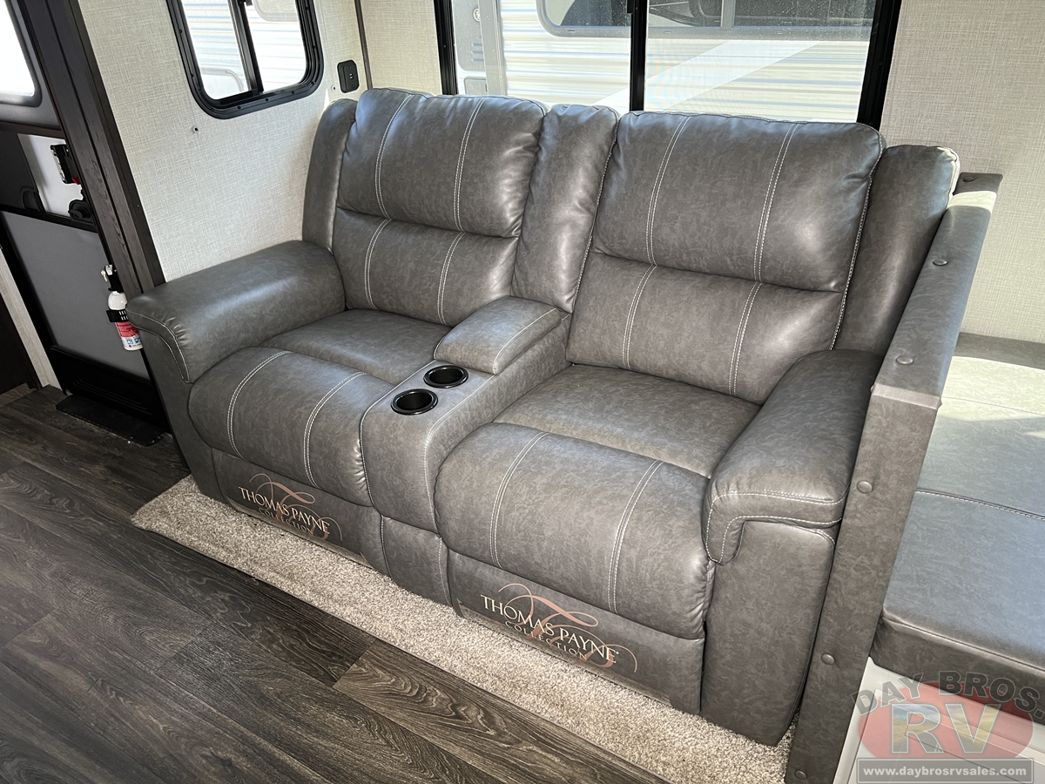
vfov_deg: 53.1
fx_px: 785
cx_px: 522
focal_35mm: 26
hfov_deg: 67.3
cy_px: 392
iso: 160
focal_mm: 5.7
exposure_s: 1/60
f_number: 1.5
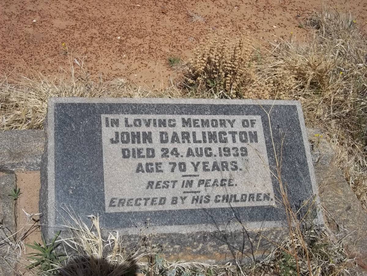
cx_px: 184
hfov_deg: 38.2
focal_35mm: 50
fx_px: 530
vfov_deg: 29.1
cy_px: 138
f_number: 7
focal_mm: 8.8
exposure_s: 1/640
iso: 80
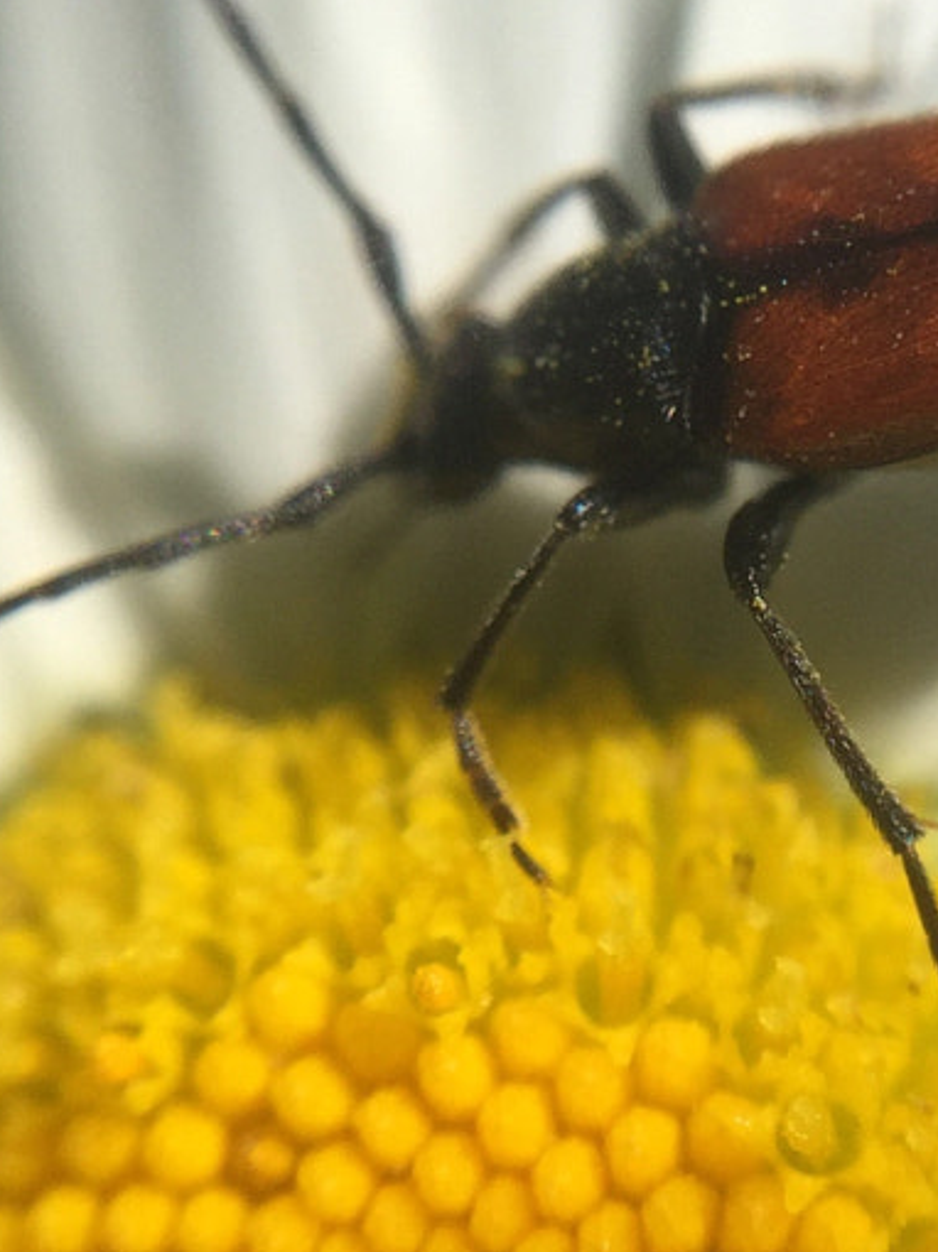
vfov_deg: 21.5
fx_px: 3291
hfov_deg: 16.1
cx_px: 788
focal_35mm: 91
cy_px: 641
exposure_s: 1/3300
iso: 32
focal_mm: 4.15
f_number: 2.2
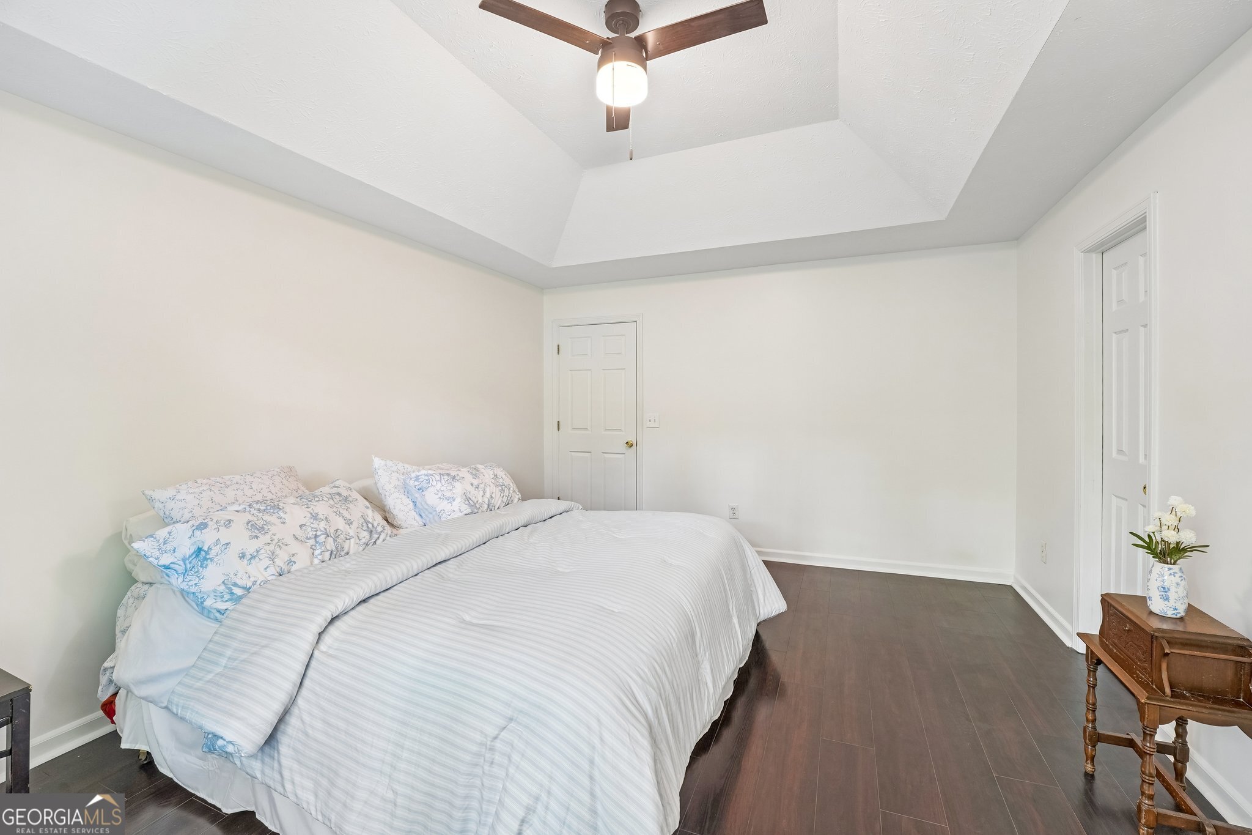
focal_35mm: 14
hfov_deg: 104.3
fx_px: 487
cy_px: 418
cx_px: 626
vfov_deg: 81.2
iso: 320
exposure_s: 1/5
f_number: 8
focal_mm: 14
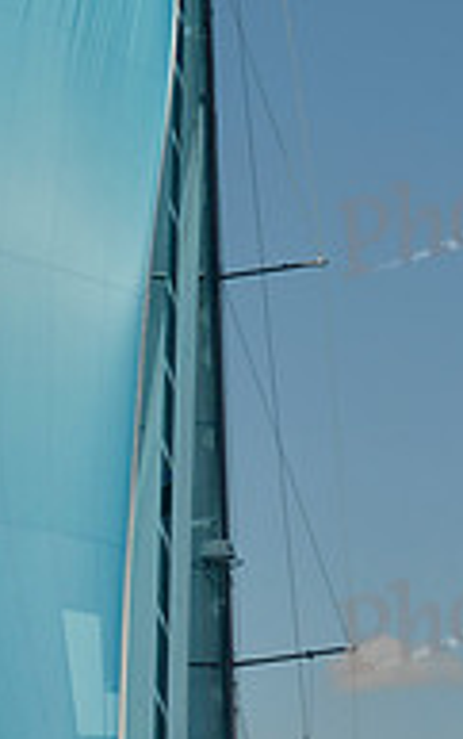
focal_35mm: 214
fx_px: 4311
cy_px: 433
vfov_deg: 9.8
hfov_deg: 6.1
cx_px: 140
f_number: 9
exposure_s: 1/500
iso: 200
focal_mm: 70
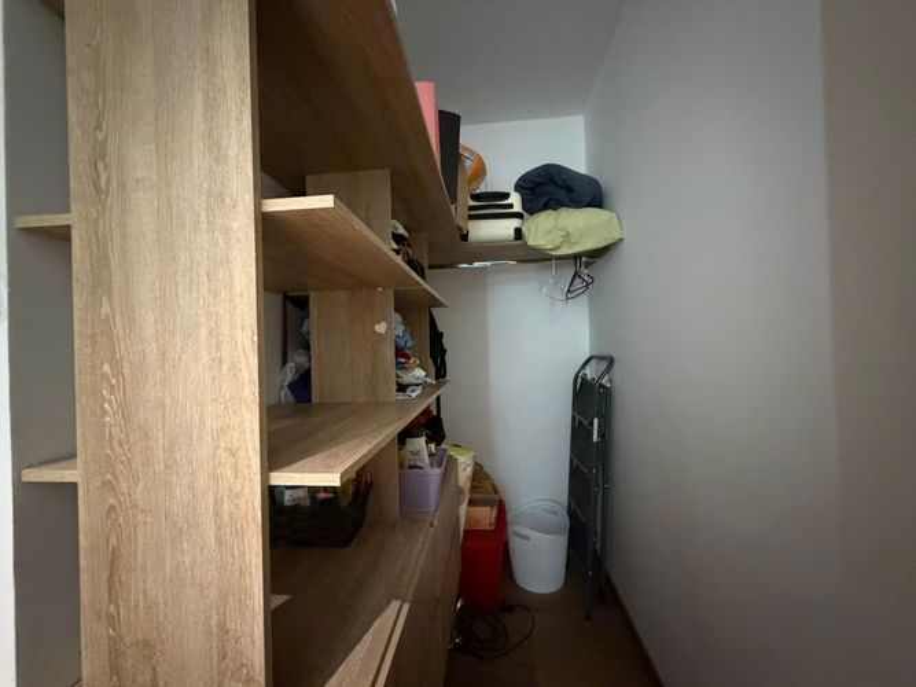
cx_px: 458
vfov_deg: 85.7
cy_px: 344
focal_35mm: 14
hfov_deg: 102.1
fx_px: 370
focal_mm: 2.22
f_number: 2.2
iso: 1250
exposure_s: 1/30
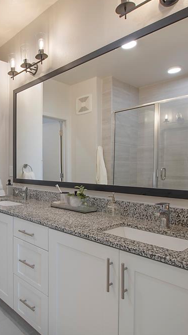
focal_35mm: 24
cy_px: 166
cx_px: 25
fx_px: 213
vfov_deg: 76.3
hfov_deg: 44.2
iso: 100
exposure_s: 1/50
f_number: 5.6
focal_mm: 10
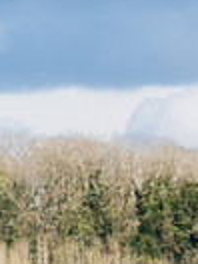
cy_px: 506
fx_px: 4256
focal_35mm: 558
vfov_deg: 3.5
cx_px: -207
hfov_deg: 2.7
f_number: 5
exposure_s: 1/1600
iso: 400
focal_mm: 71
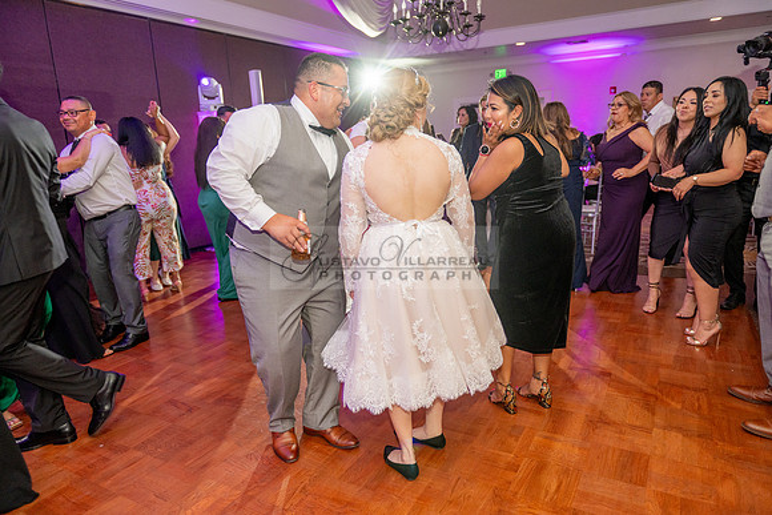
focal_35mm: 24
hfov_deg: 73.7
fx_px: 515
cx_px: 386
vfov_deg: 53.2
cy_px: 258
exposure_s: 1/100
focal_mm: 24
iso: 800
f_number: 2.8
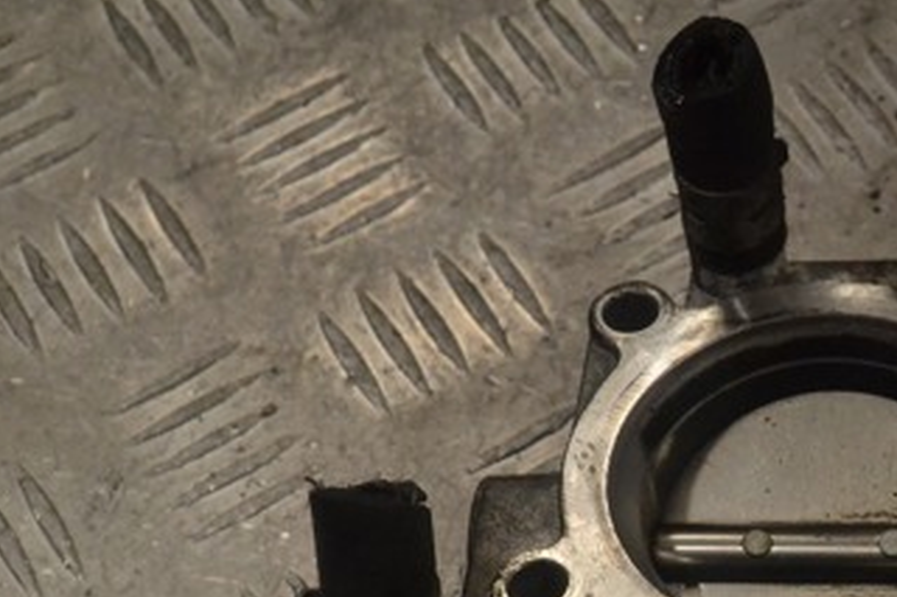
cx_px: 863
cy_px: 572
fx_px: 2615
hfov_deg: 19.0
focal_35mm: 105
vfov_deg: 12.9
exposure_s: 1/500
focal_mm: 35
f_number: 11
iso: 3200
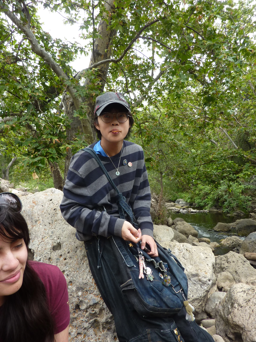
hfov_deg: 54.9
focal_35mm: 25
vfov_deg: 69.4
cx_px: 128
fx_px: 247
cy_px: 171
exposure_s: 1/125
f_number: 3.5
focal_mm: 4.1
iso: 80
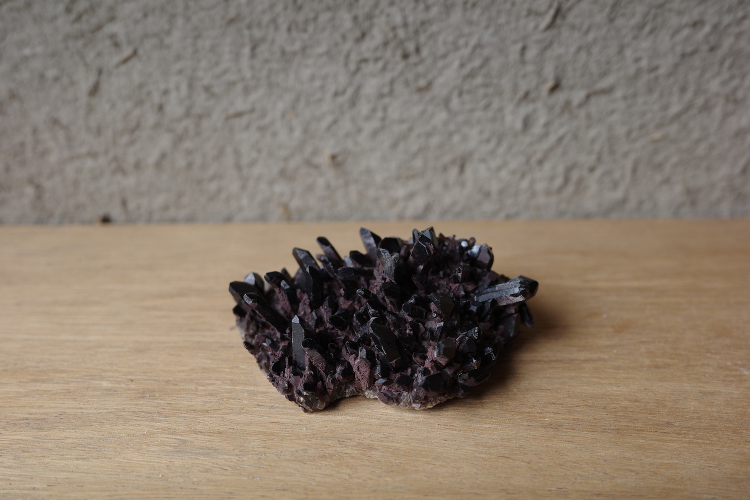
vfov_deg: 33.4
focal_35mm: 40
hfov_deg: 48.5
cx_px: 375
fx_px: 833
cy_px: 250
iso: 200
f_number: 2.8
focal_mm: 26
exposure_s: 1/125
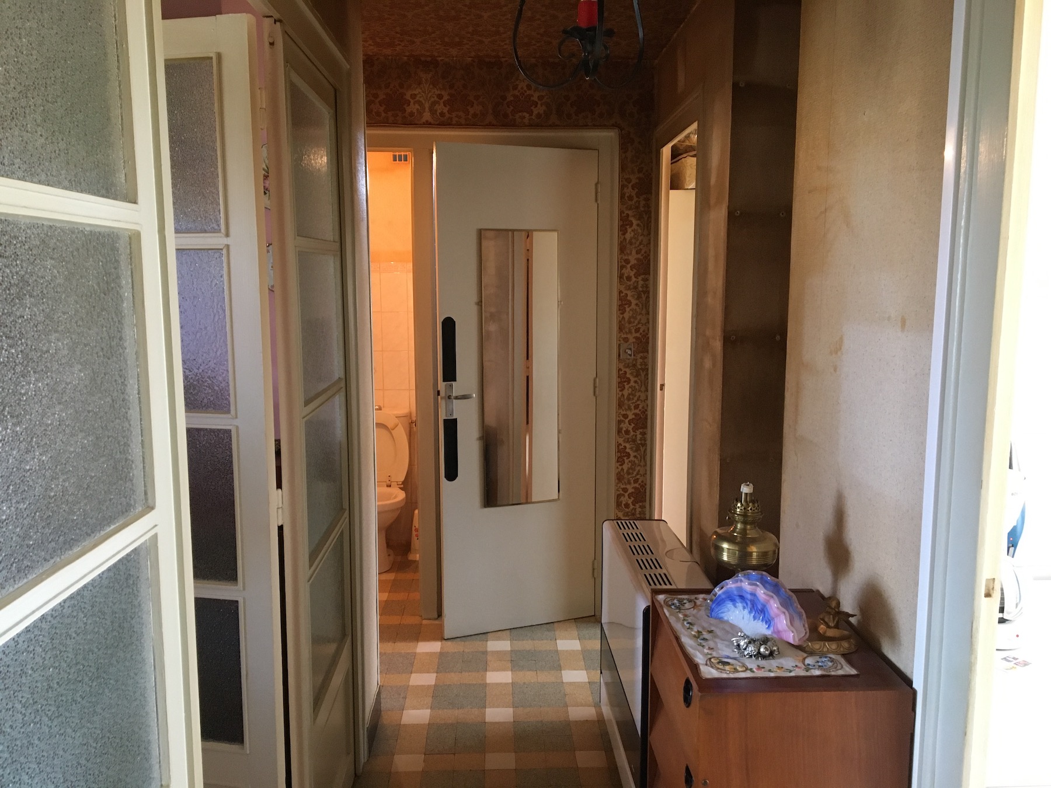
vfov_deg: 48.2
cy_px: 394
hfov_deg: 61.7
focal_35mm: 29
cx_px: 526
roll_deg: +0.5
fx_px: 880
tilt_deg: -7.2
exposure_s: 1/33
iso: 250
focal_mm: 4.15
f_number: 2.2
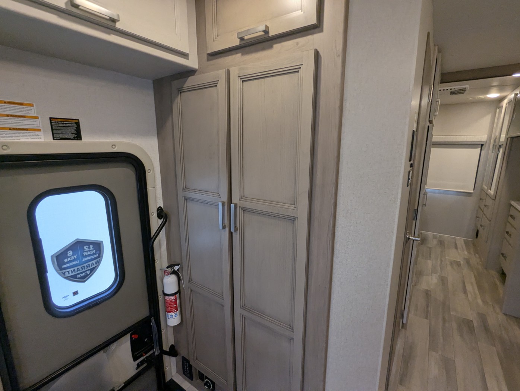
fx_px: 241
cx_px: 260
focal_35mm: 16
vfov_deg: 78.2
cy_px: 196
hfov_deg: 94.4
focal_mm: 2.35
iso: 156
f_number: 2.2
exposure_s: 1/126
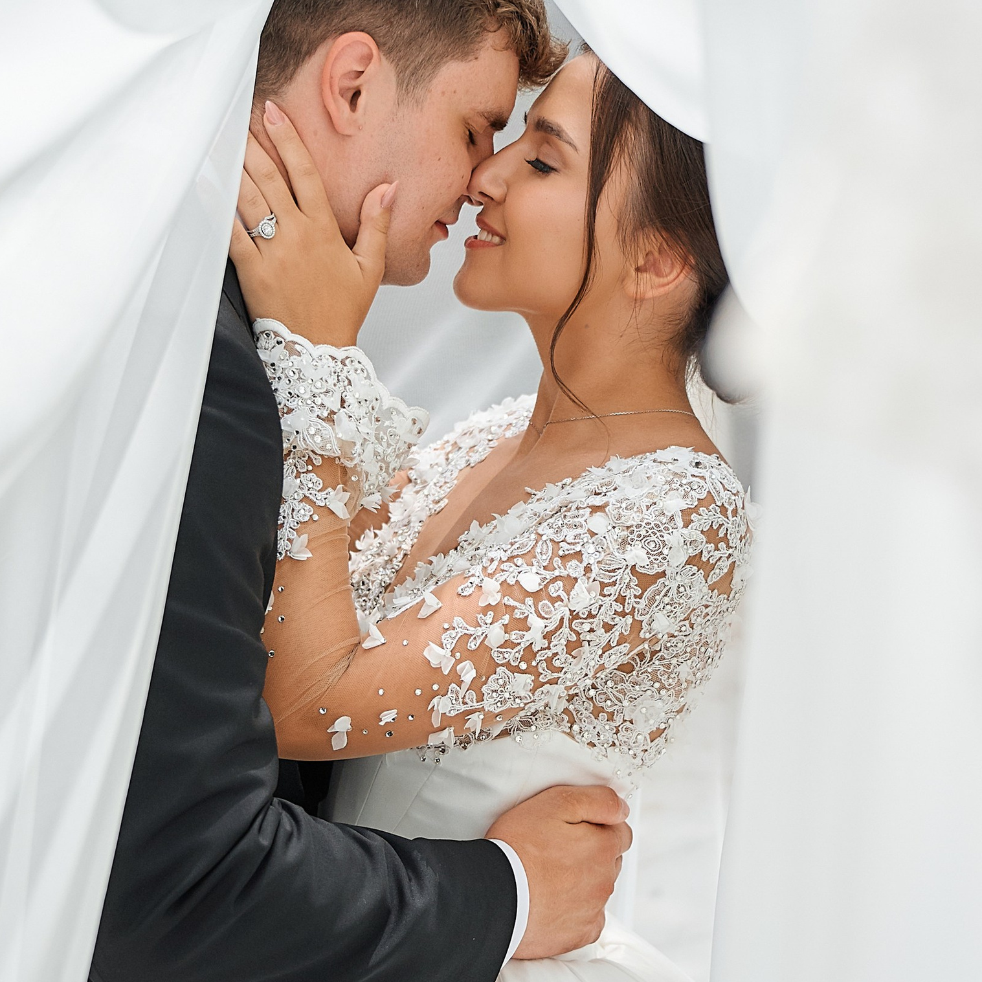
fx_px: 2279
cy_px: 513
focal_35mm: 71
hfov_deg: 24.3
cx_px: 433
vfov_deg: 24.3
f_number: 2.8
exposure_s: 1/2000
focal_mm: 33
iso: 400
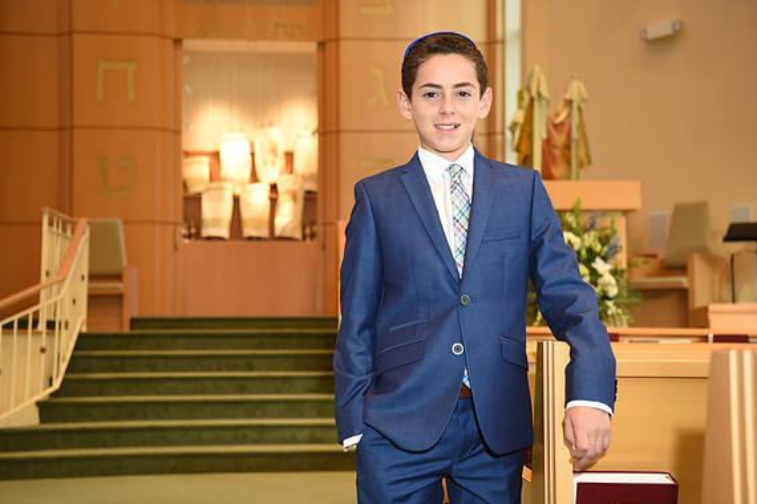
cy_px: 250
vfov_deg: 24.2
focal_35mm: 56
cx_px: 376
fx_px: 1177
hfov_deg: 35.6
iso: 1600
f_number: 4
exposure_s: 1/125
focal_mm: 55
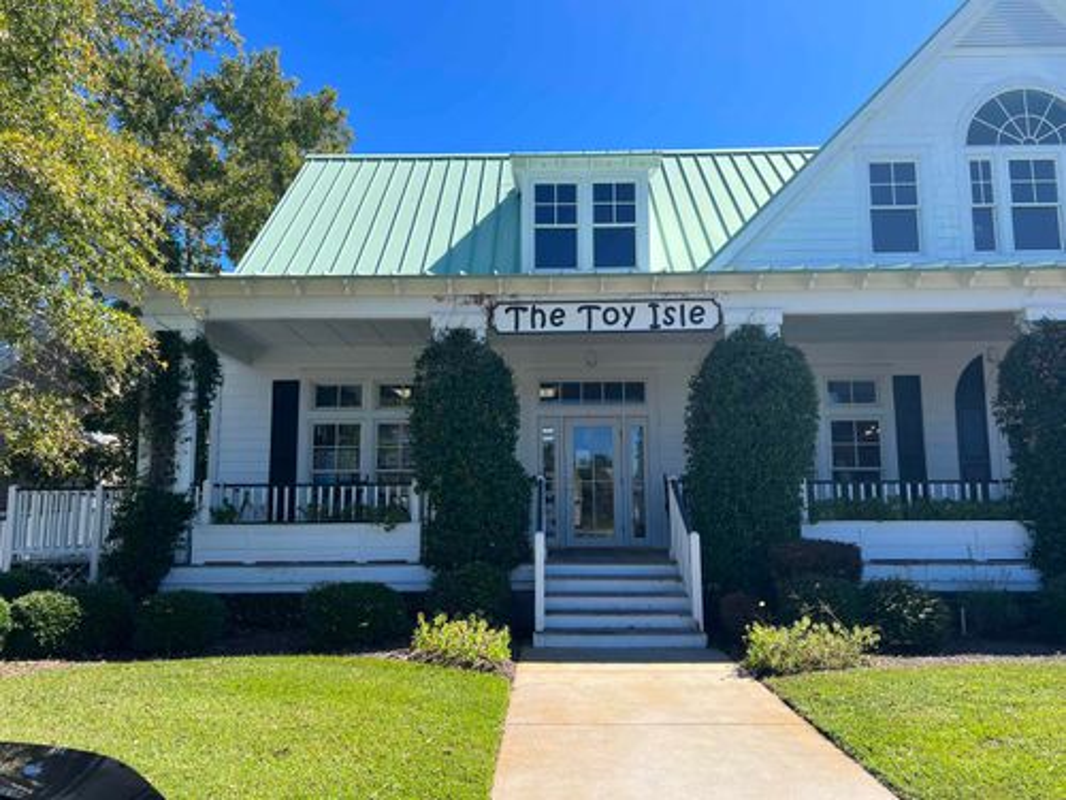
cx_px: 533
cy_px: 400
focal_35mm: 26
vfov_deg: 53.1
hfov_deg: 67.3
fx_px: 801
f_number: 1.5
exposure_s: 1/2632
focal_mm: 5.7
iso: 50
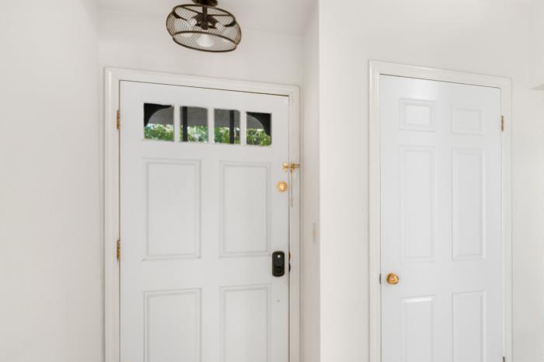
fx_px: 453
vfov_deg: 43.6
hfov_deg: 56.0
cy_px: 190
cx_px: 459
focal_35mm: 30
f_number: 5.6
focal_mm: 14
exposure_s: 1/125
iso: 400
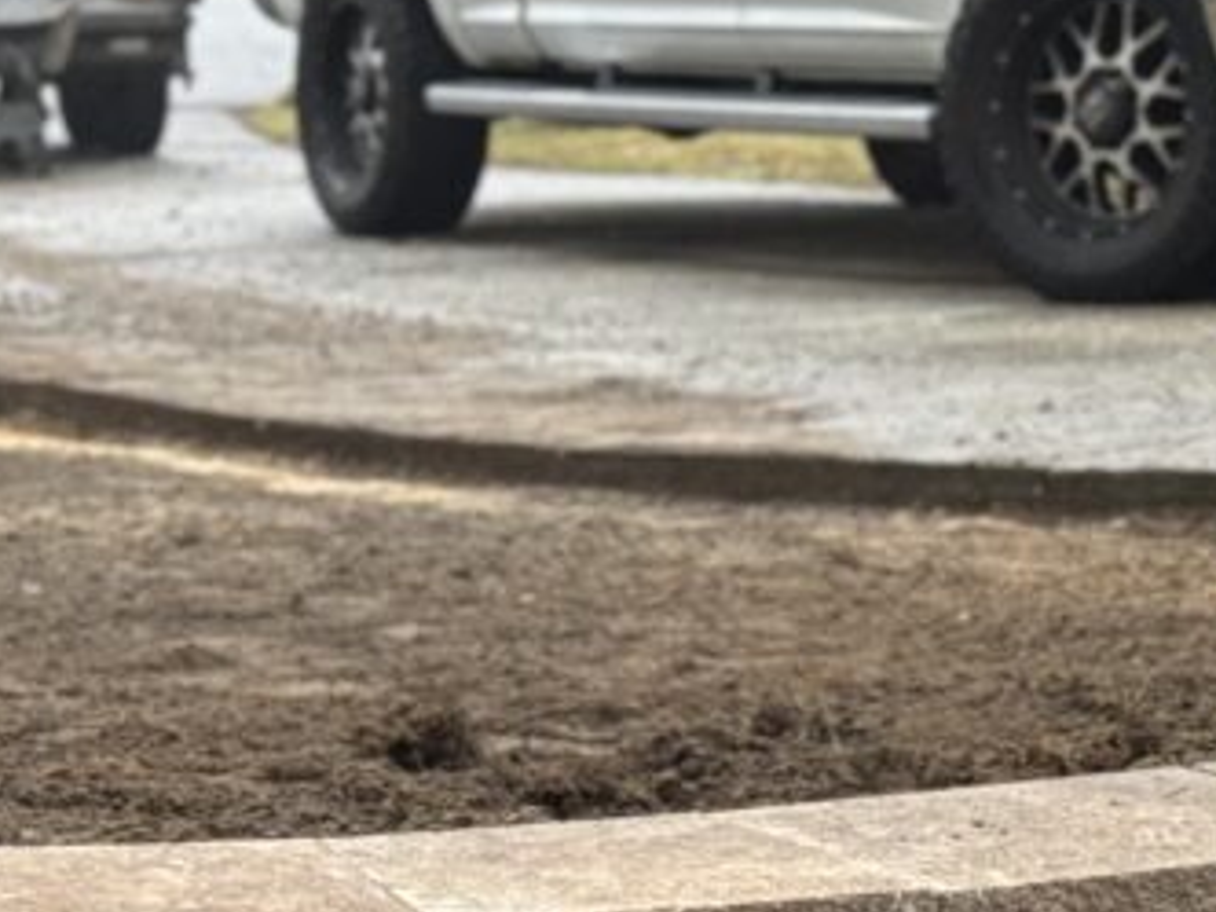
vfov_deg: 10.0
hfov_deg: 13.2
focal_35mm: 148
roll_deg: -0.7
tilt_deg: -12.6
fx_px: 5199
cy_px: 883
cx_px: 154
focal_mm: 6.76
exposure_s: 1/60
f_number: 1.78
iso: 200
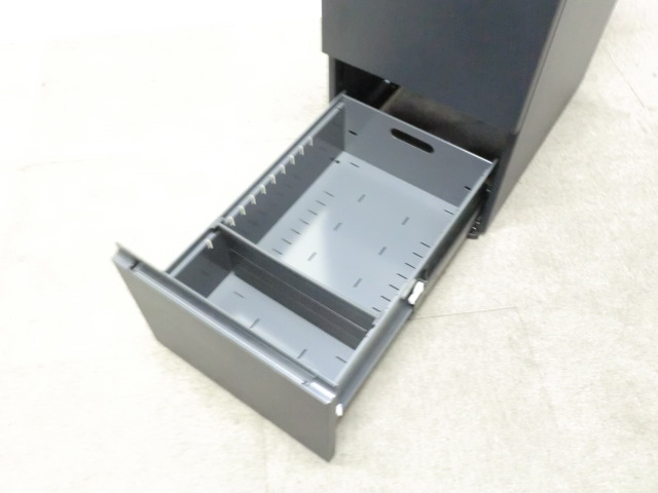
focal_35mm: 32
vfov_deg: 44.2
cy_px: 246
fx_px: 608
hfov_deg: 56.8
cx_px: 329
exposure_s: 1/8
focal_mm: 5.8
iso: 800
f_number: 3.5
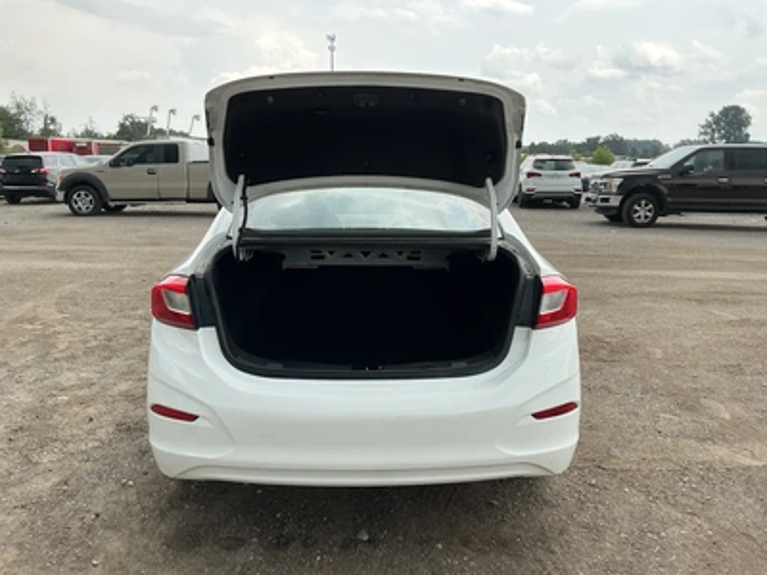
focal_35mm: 28
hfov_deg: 63.4
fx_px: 620
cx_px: 384
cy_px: 288
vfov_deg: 49.7
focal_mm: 3
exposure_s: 1/519
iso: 25
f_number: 1.8
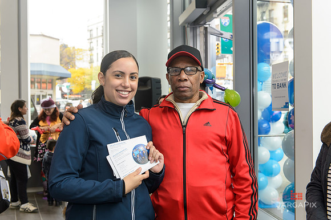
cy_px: 110
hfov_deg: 41.1
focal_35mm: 48
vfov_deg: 28.0
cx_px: 166
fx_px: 441
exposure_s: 1/80
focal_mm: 48
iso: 800
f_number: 5
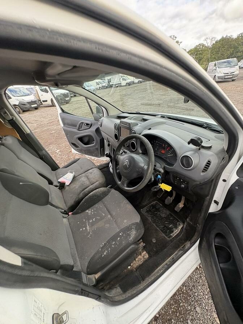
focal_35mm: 14
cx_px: 122
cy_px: 162
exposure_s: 1/99
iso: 100
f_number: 2.2
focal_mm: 2.22
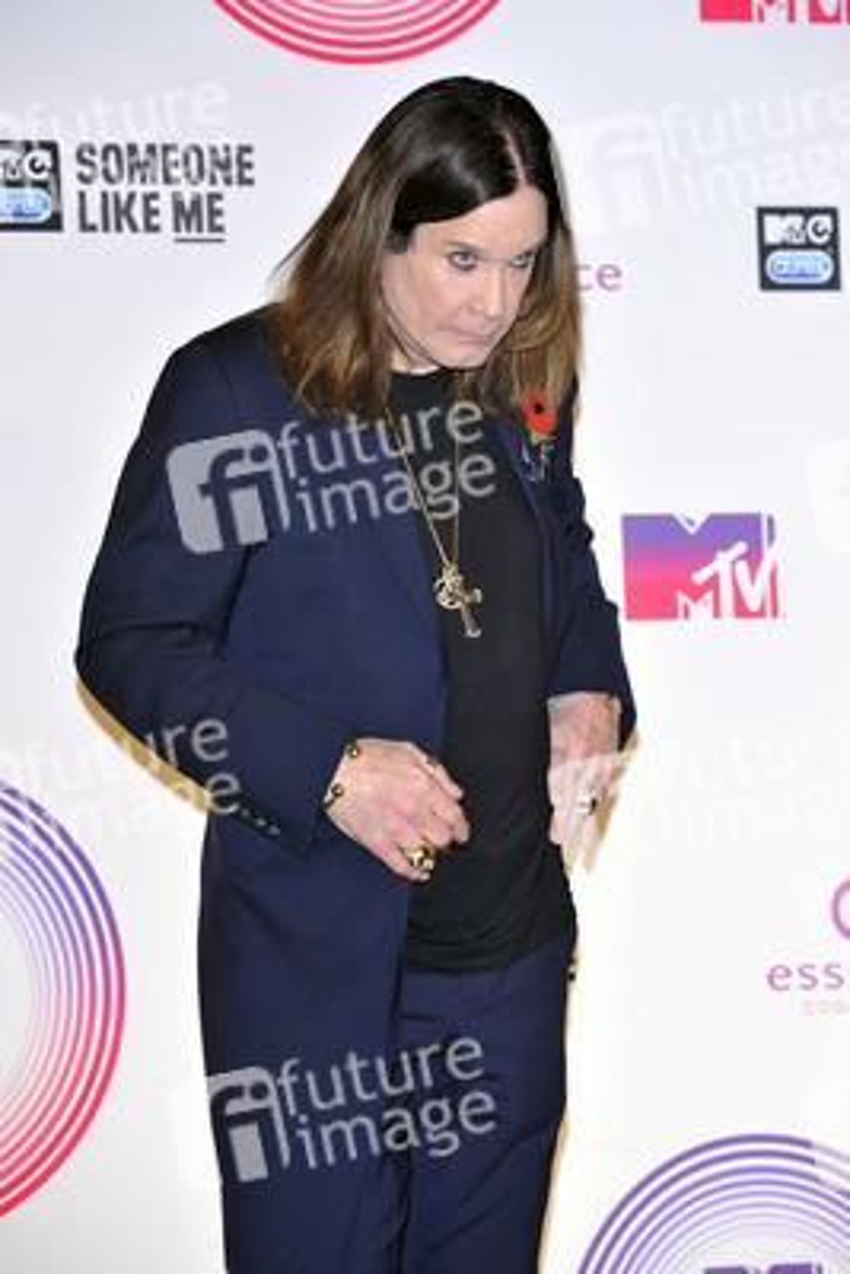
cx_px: 425
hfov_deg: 9.5
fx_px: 5131
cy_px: 637
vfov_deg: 14.1
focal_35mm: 145
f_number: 7.1
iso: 800
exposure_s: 1/250
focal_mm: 145
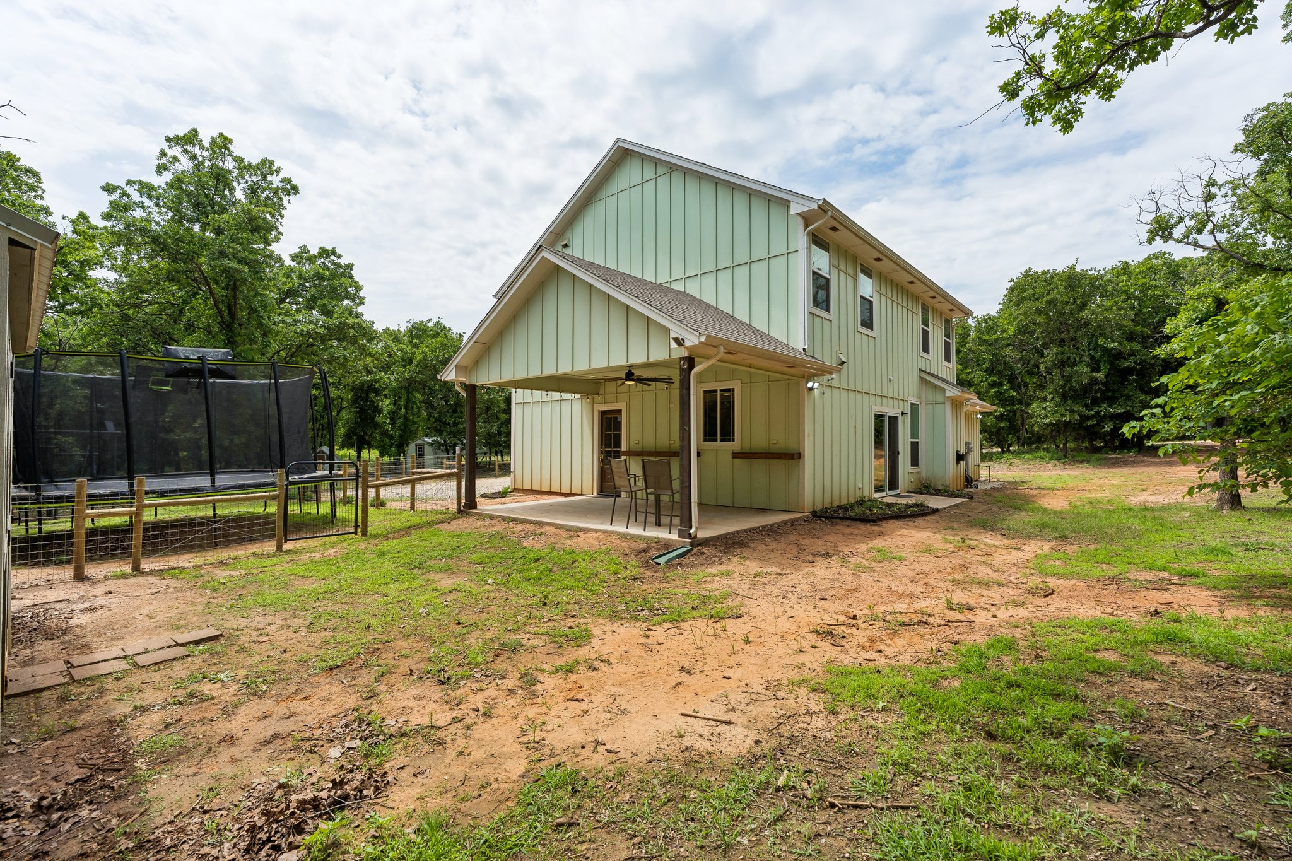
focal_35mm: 16
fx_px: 574
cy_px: 430
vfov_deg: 73.7
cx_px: 646
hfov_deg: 96.7
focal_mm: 16
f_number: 8
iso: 200
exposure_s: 1/1250
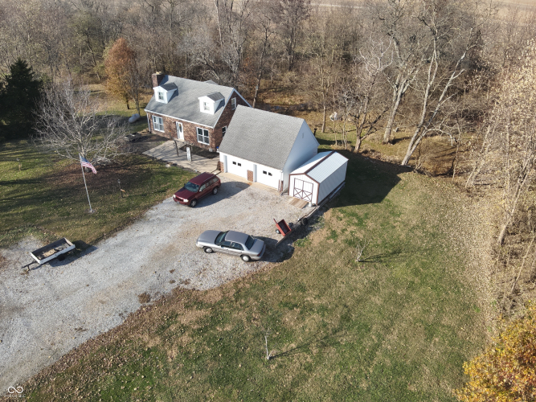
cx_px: 268
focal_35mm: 24
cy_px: 201
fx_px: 372
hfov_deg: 71.6
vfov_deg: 56.8
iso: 100
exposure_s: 1/640
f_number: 2.8
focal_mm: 4.4
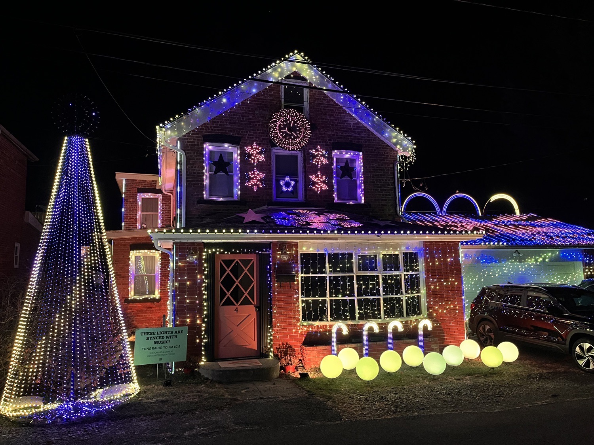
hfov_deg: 67.3
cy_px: 222
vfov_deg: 53.1
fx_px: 446
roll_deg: +0.9
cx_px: 297
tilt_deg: +6.1
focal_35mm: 26
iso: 640
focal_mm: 5.1
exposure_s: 1/34
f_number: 1.6
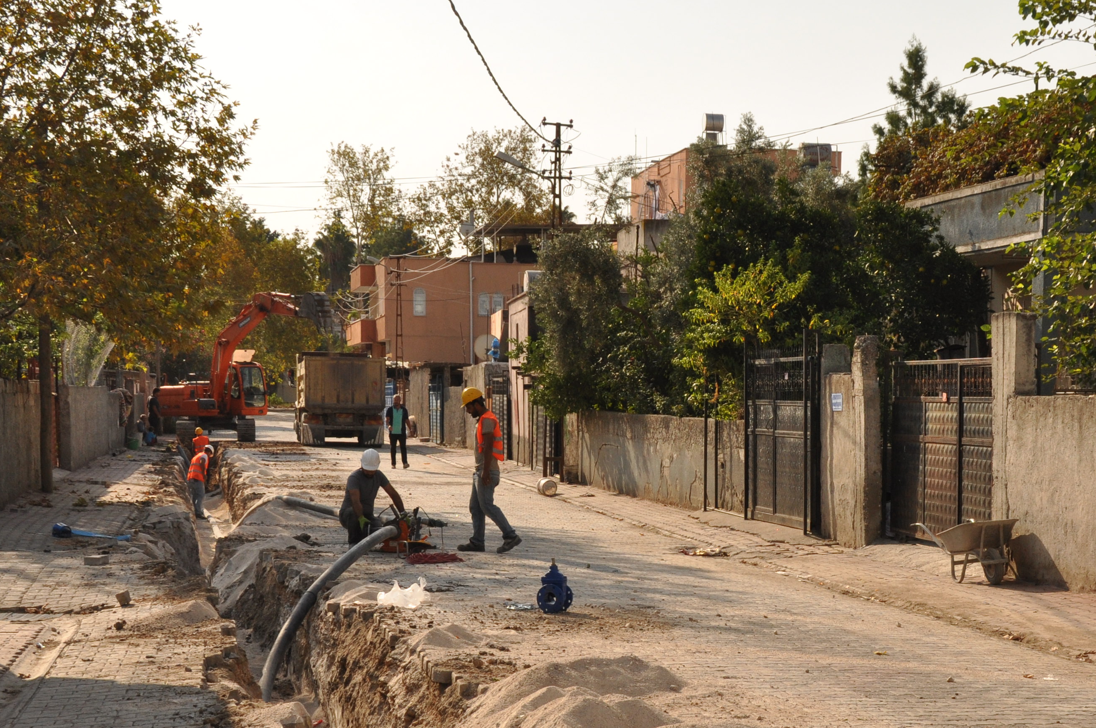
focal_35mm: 64
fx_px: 1946
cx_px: 721
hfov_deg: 31.2
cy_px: 563
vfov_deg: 21.0
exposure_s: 1/640
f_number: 11
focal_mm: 26
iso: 400
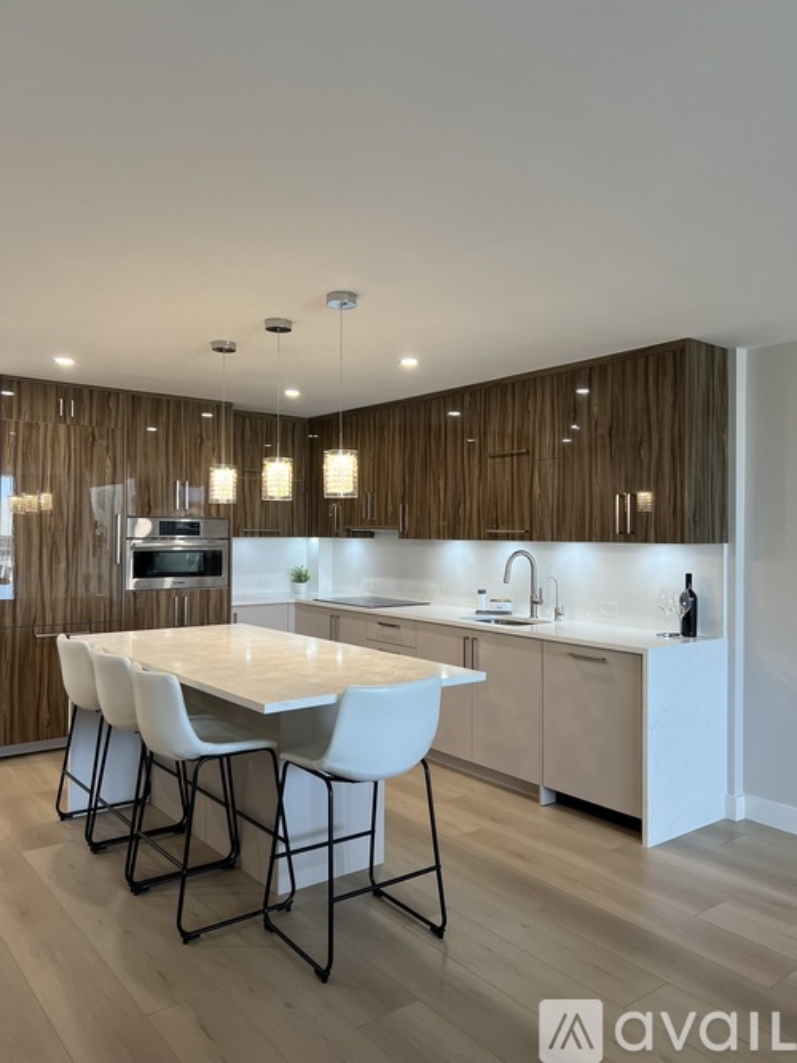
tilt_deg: +1.7
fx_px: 798
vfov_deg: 67.3
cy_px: 532
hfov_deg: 53.0
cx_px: 398
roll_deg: -0.8
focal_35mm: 26
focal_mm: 5.7
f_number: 1.5
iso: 100
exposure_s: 1/120
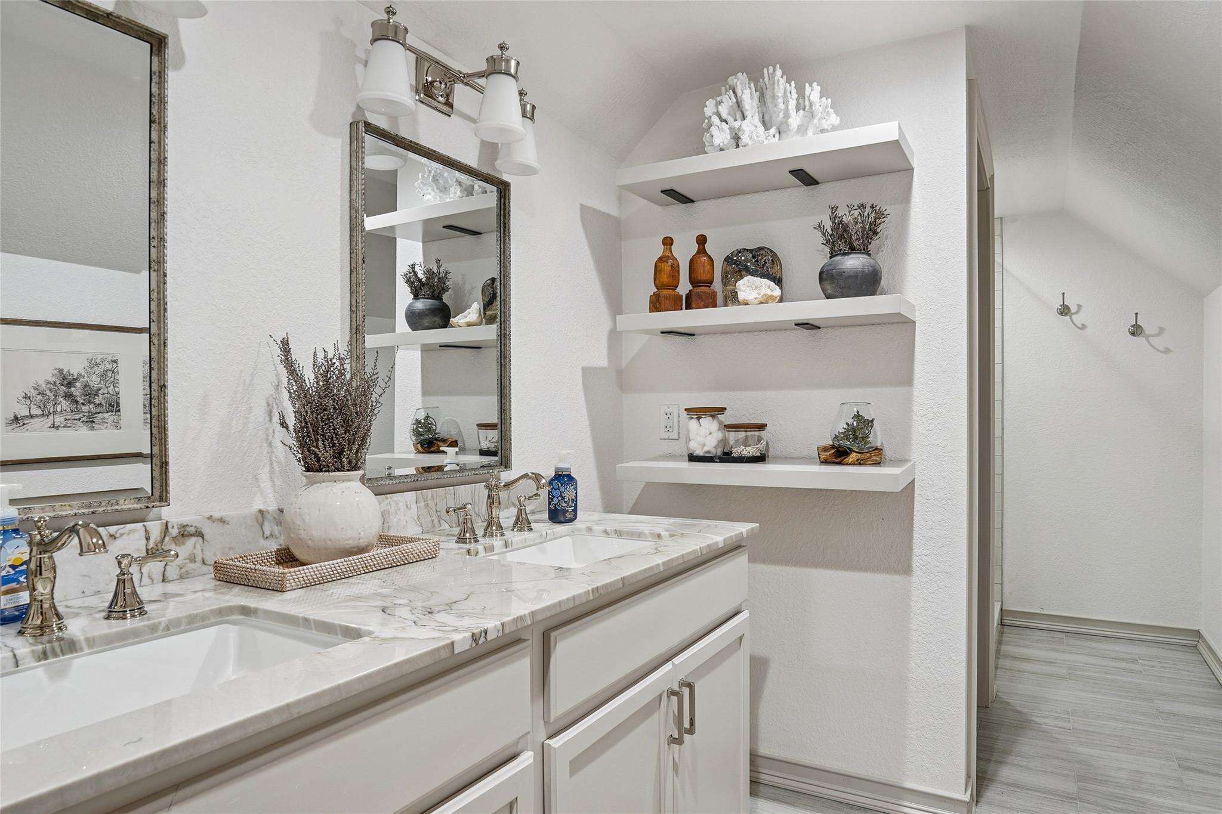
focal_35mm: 21
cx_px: 611
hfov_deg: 81.2
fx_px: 713
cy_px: 407
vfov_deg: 59.5
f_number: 9
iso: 100
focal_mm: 14
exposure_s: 1/2
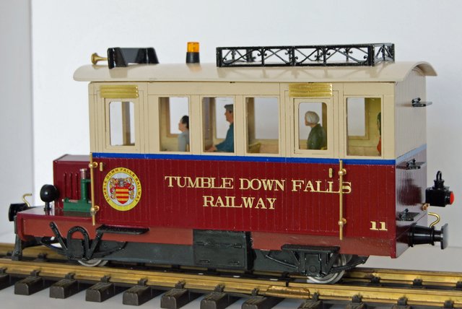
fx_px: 809
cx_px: 231
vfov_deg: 21.6
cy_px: 154
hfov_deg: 31.9
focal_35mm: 63
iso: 450
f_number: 5.3
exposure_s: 1/30
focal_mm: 42
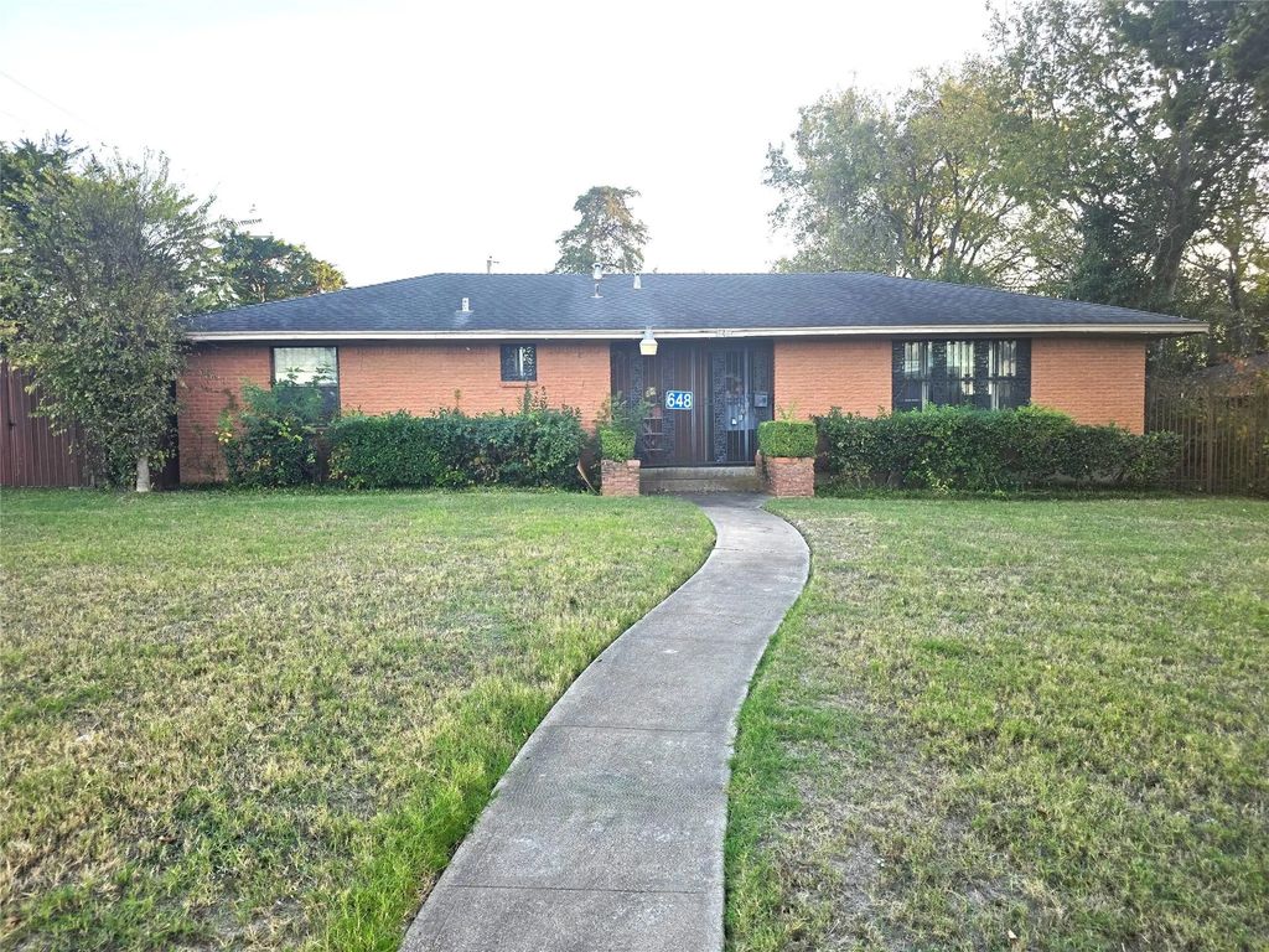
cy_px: 476
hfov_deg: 73.9
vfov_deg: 58.9
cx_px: 634
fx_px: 843
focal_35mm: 23
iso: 25
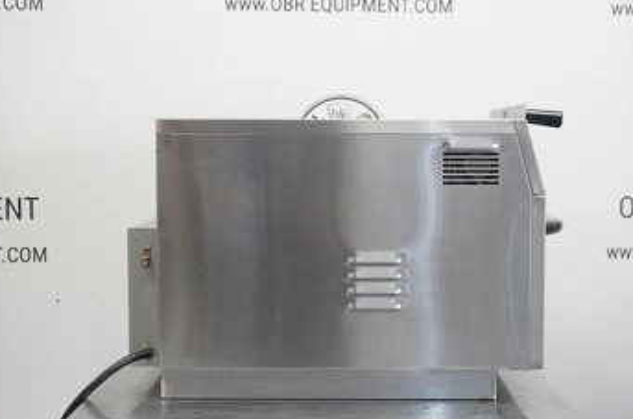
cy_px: 211
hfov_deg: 35.7
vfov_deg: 24.1
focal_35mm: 56
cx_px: 341
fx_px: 982
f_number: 6.3
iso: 3200
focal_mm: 32
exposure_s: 1/60
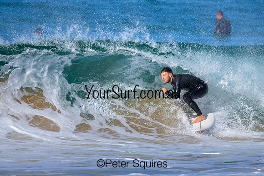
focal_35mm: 1100
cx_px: 157
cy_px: 66
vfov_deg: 1.3
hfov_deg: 1.9
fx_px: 8068
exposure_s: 1/2000
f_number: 6.3
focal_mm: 800
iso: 250
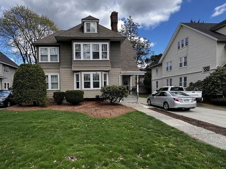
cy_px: 94
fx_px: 137
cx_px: 95
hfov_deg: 78.4
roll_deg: +1.6
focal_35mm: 21
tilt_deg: -3.8
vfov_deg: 63.2
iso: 40
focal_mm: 2.22
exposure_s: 1/565
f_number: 2.2
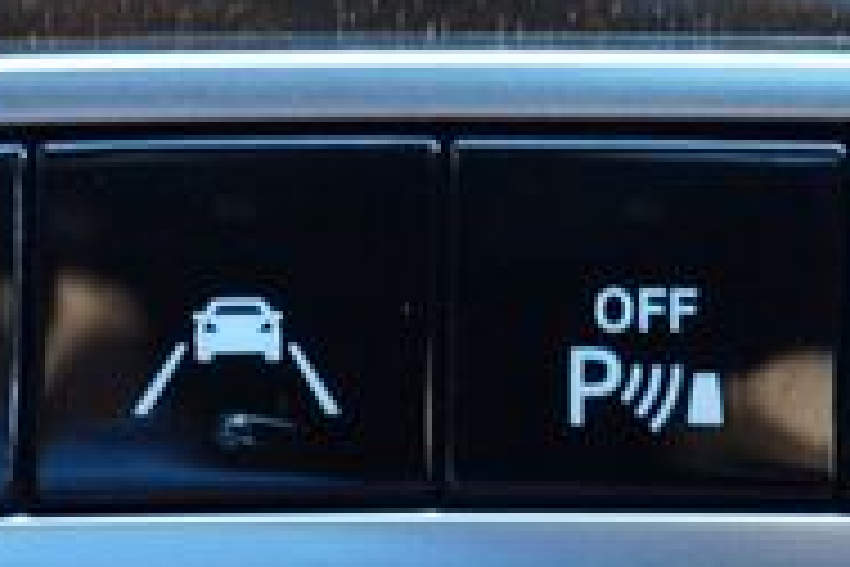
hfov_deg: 12.2
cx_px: 220
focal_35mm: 168
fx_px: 3959
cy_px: 180
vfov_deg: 8.2
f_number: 5
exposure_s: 1/60
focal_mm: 33
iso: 1600
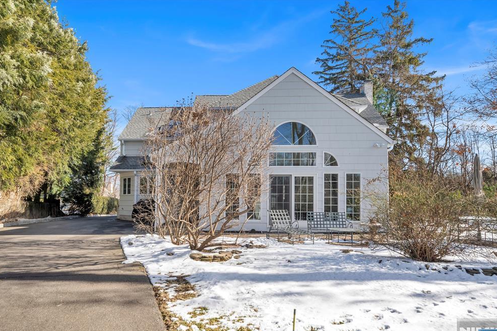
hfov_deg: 71.5
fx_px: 345
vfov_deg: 51.3
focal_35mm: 25
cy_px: 171
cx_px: 250
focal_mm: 24
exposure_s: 1/125
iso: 100
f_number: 9
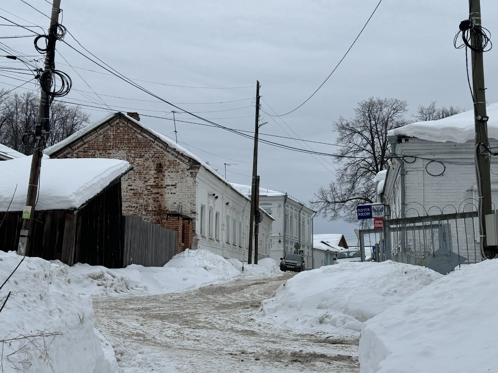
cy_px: 186
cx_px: 249
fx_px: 691
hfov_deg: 39.7
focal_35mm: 48
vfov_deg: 30.3
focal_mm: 6.86
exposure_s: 1/3413
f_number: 1.78
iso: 64
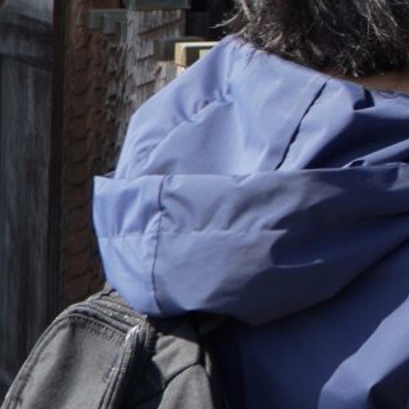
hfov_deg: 8.2
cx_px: 1088
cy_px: -210
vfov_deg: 8.9
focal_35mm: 191
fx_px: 2550
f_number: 6.3
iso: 100
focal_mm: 23
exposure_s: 1/100
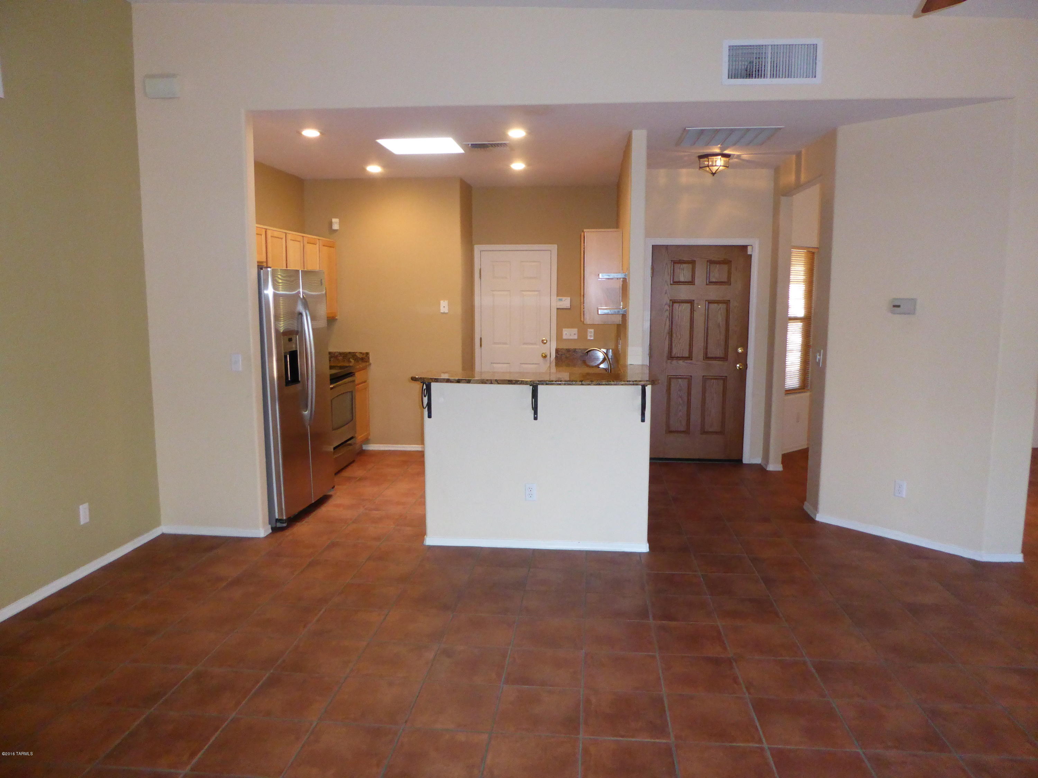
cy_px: 389
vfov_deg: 54.9
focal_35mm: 25
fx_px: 750
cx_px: 519
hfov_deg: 69.4
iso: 800
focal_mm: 4.3
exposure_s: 1/60
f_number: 3.3
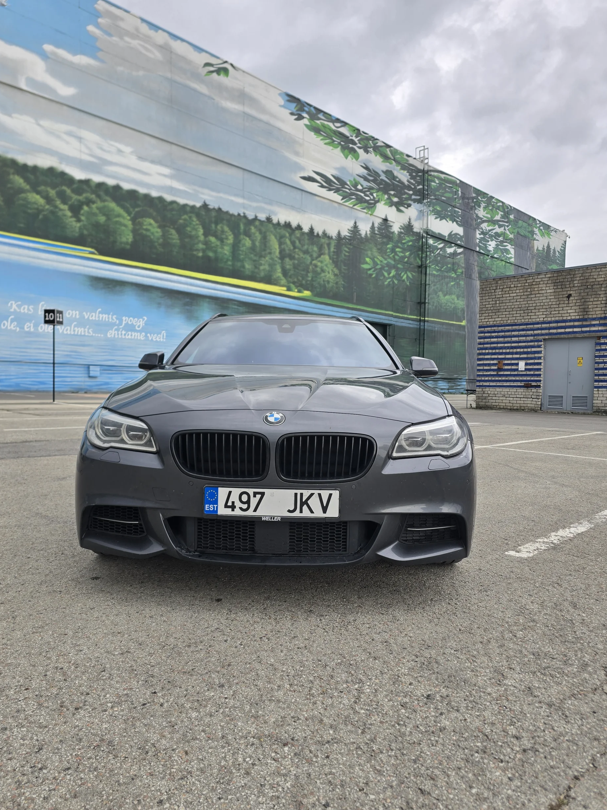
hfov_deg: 56.8
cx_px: 297
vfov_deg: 71.6
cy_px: 406
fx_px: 561
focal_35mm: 24
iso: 12
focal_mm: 6.3
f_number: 1.7
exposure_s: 1/260
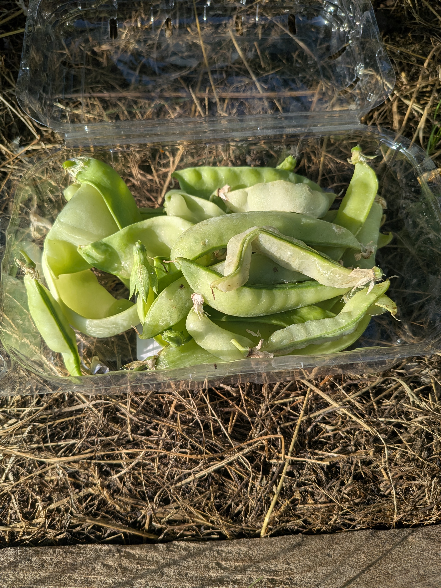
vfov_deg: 71.6
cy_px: 294
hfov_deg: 56.8
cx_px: 220
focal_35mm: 24
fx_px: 408
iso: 28
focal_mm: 4.53
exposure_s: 1/1350
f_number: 1.7
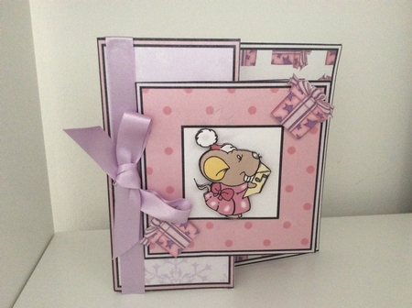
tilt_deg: -14.9
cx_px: 206
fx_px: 380
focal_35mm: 32
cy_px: 154
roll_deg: +0.3
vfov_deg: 44.0
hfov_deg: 56.9
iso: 250
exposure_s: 1/25
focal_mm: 3.3
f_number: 2.4
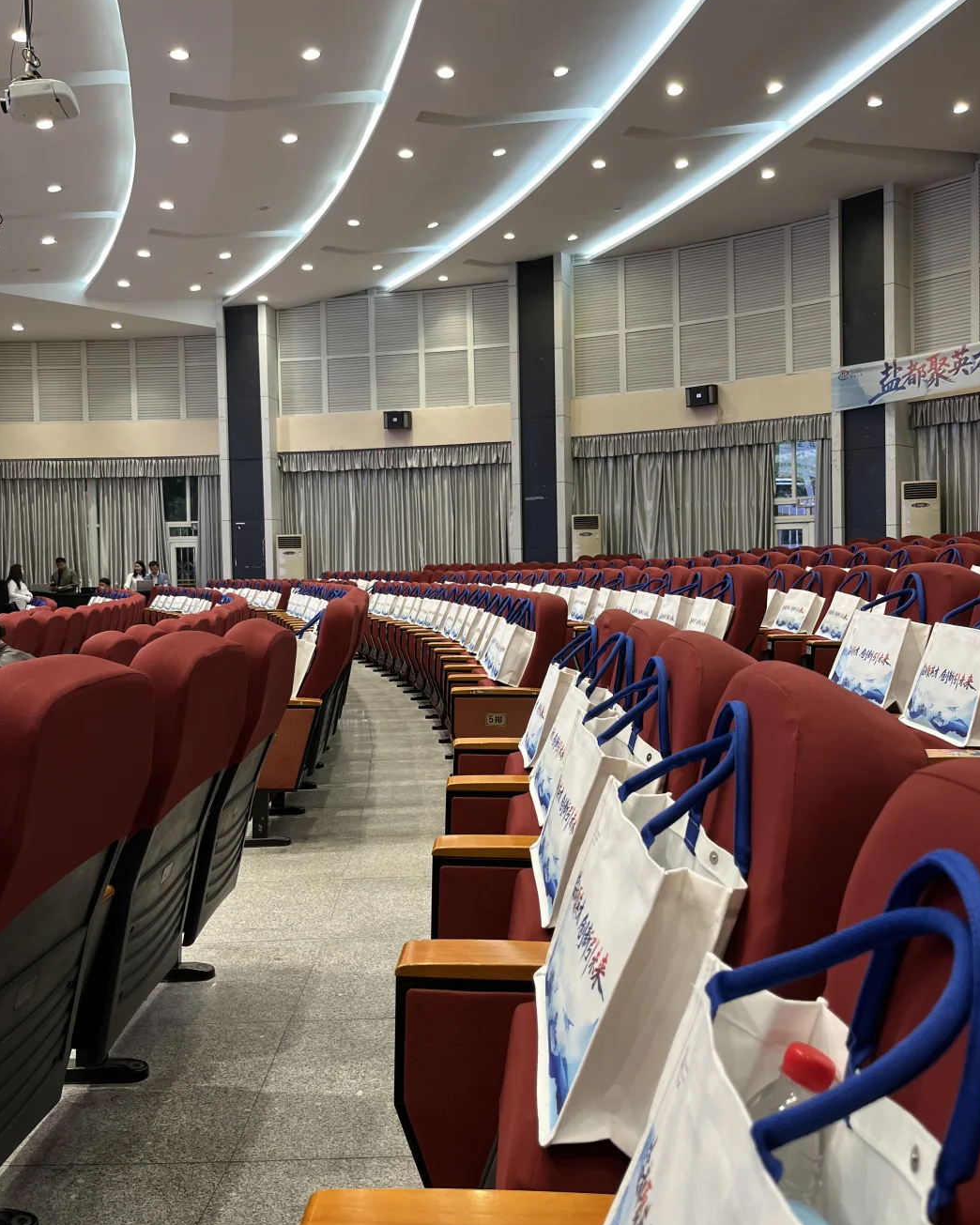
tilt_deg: -1.0
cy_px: 583
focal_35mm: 28
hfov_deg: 51.5
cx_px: 504
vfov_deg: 62.2
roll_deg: +2.1
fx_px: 1015
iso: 125
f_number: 1.6
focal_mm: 5.1
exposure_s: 1/100
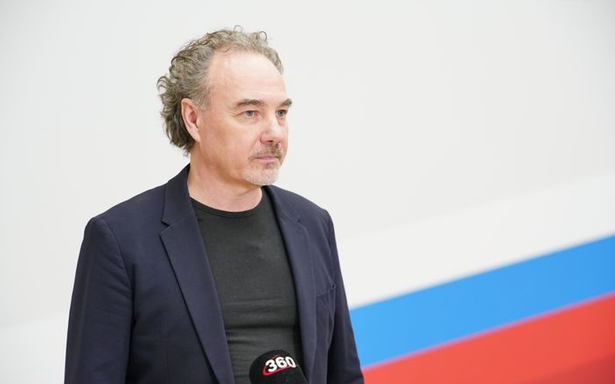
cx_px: 307
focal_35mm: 89
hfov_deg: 23.3
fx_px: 1492
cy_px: 204
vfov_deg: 14.7
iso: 3200
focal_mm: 87
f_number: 4
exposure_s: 1/400
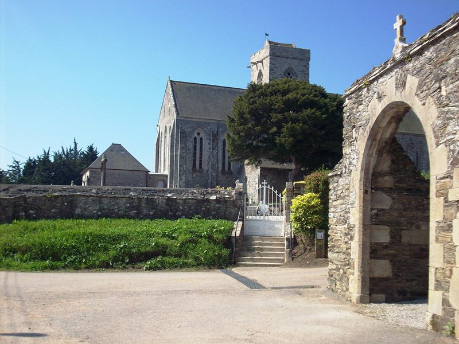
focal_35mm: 46
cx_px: 230
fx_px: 610
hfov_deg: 41.2
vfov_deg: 31.5
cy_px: 172
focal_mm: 7.6
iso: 80
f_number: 6.3
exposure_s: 1/250
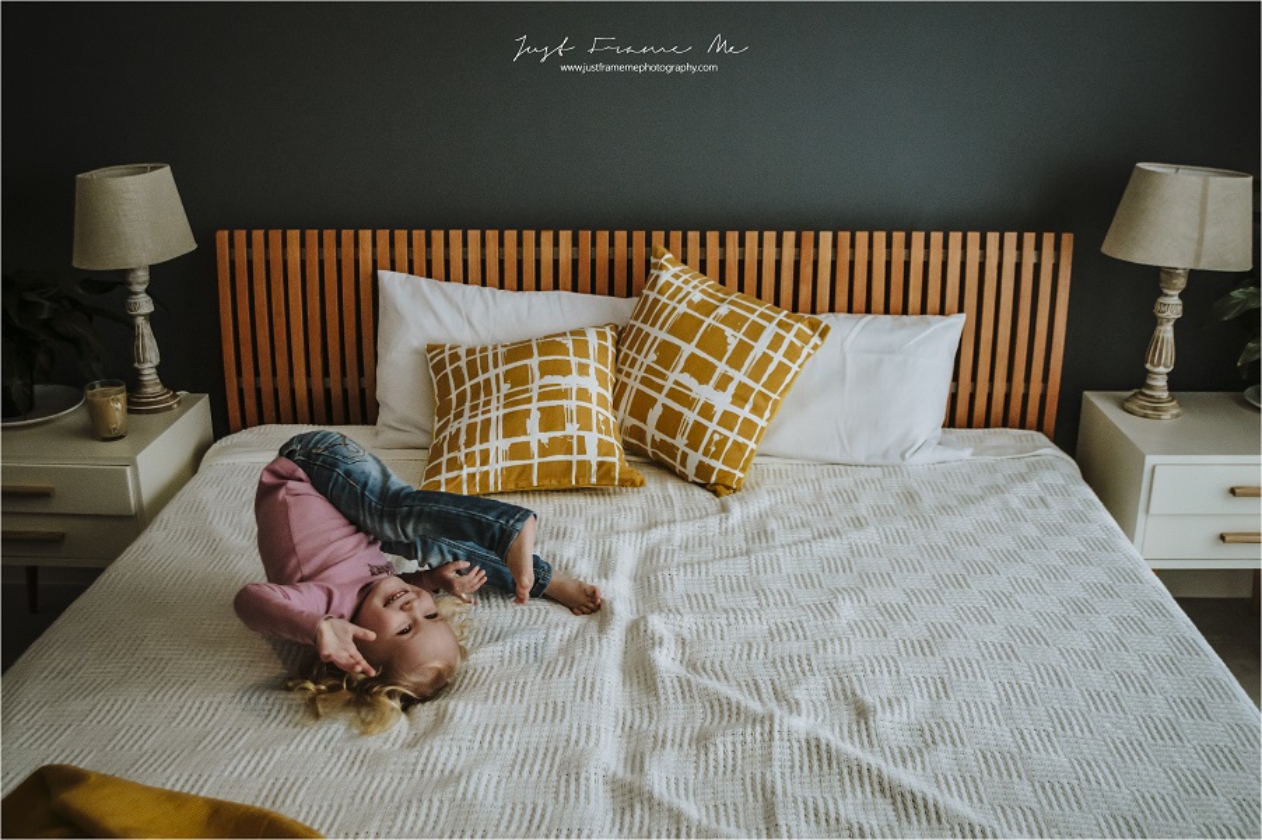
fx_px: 1261
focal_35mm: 36
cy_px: 420
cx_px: 631
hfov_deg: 53.2
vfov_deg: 36.8
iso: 2000
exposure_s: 1/500
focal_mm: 24
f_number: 4
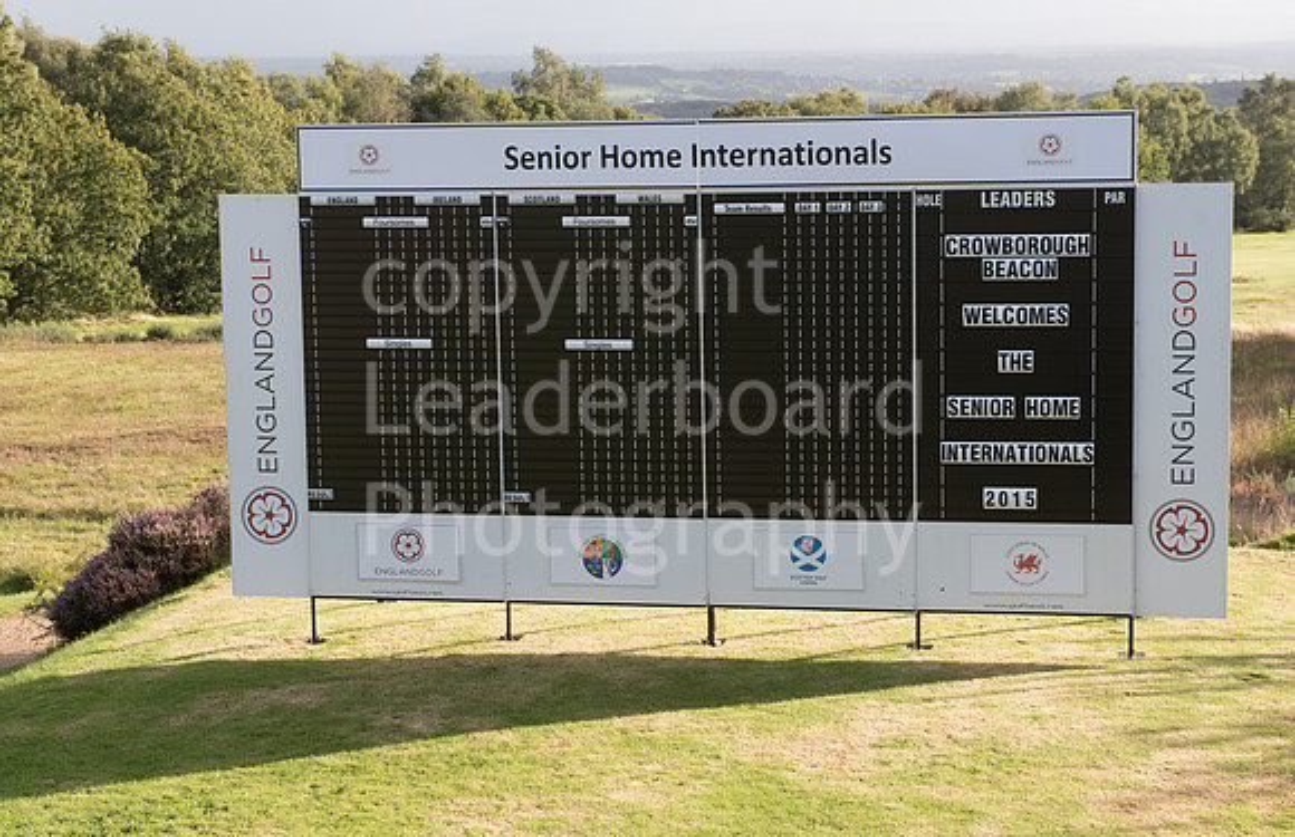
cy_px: 483
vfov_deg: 15.7
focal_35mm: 85
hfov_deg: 24.1
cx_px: 581
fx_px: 3028
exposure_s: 1/400
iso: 400
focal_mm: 70
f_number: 6.3
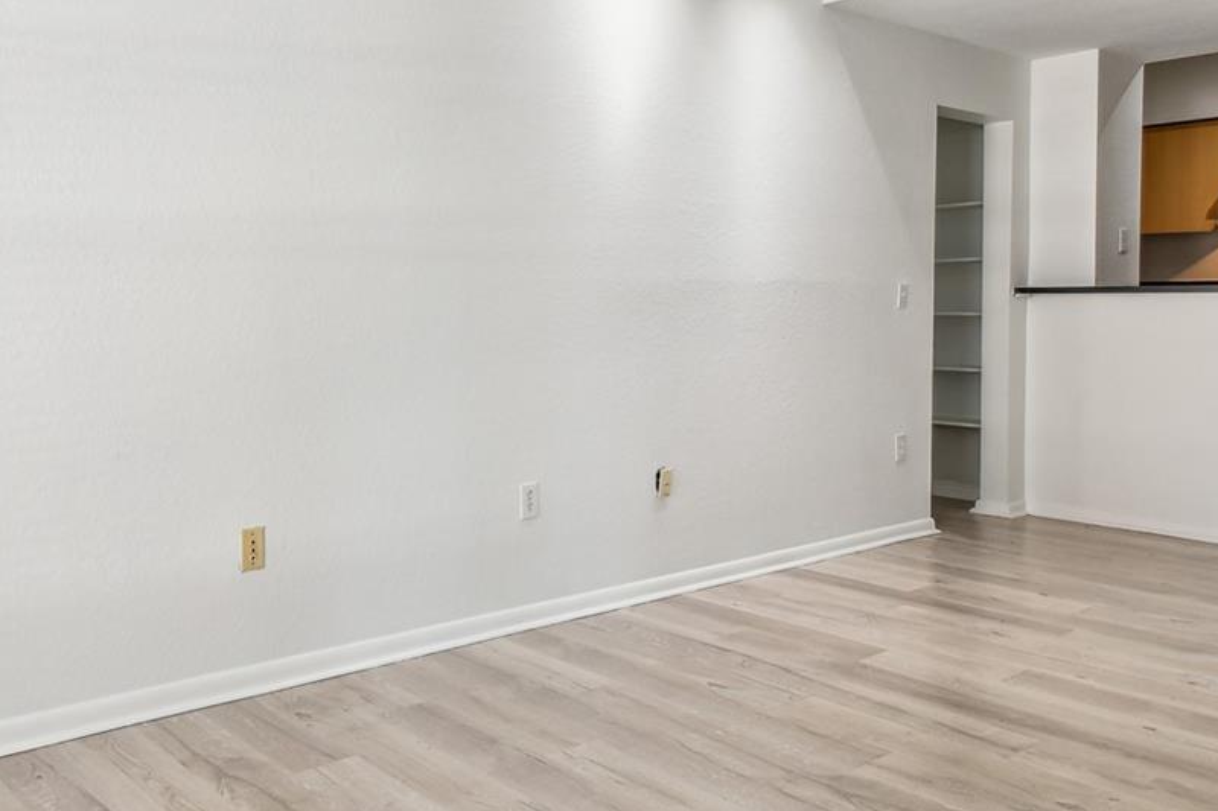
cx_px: 329
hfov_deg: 59.2
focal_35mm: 30
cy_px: 323
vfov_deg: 43.4
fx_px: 1015
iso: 100
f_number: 7.1
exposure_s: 1/8
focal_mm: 10
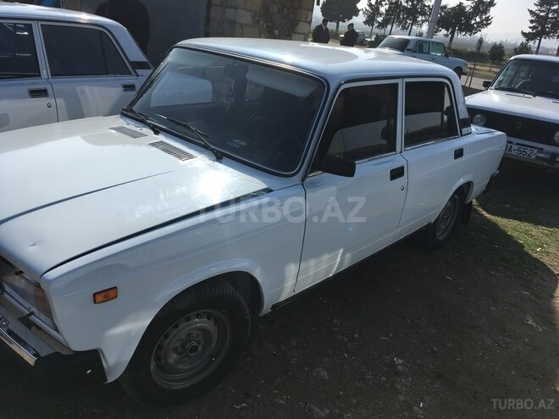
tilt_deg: -20.9
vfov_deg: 48.2
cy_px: 210
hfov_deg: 61.7
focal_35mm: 29
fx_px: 468
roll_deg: -8.6
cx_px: 280
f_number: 2.2
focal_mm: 4.15
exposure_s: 1/2564
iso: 25
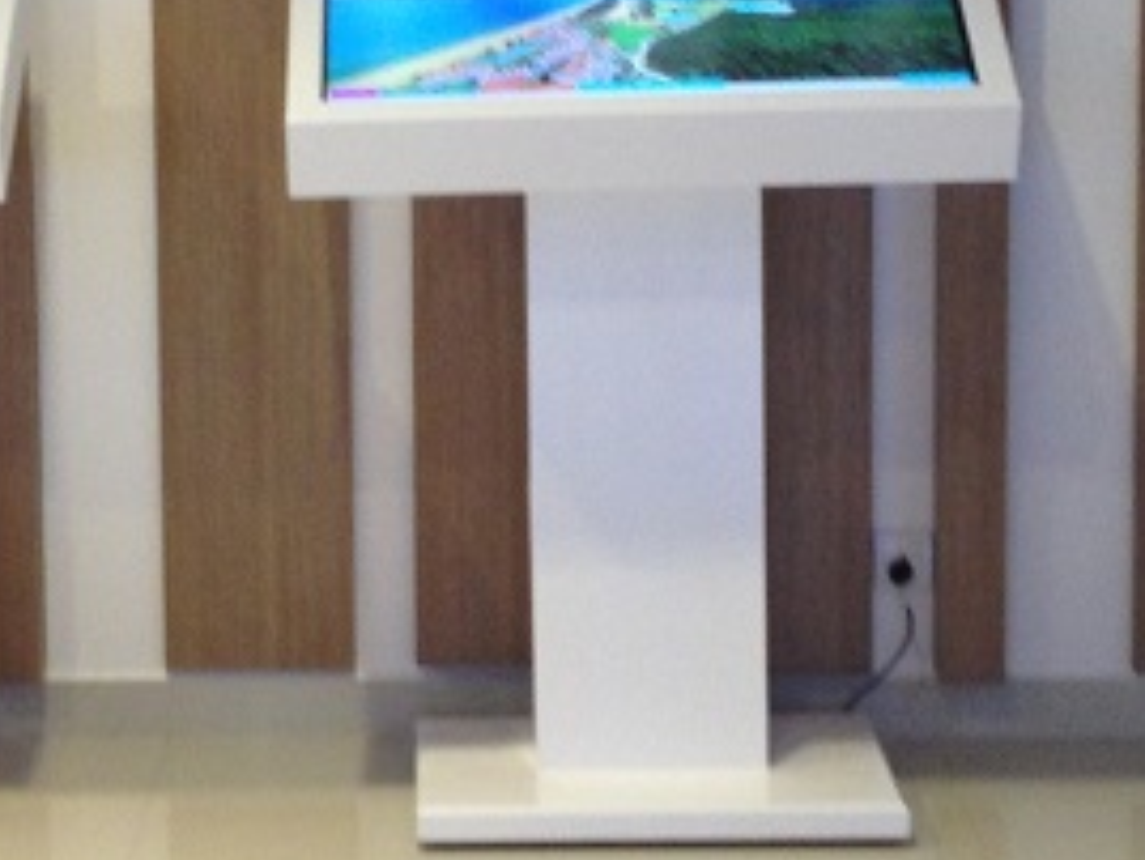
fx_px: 4302
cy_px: 264
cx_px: 251
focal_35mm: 130
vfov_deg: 11.4
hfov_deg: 15.1
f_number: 2.4
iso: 80
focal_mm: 4.28
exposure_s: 1/20
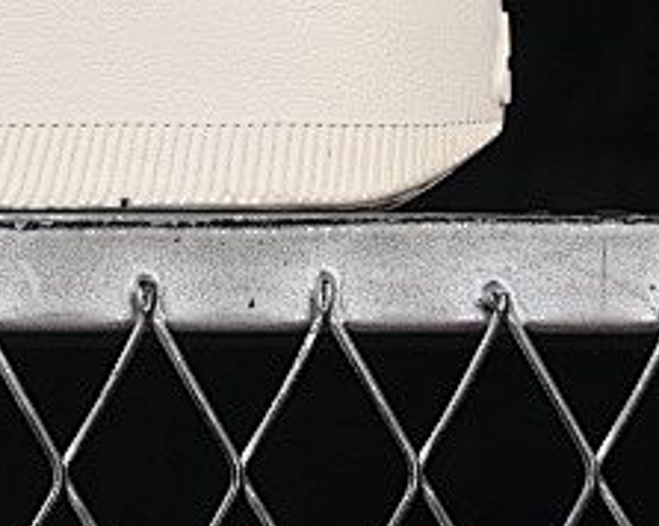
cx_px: -526
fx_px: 6645
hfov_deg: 5.6
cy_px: -449
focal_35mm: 341
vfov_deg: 4.5
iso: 160
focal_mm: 50
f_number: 8
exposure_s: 1/80
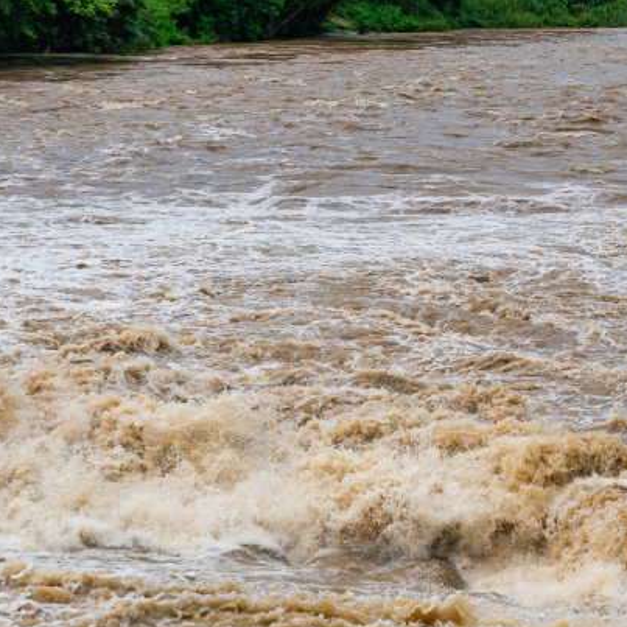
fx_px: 1824
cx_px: 397
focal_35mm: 89
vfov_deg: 19.5
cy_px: 314
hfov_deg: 19.5
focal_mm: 46
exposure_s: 1/250
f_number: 11
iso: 100
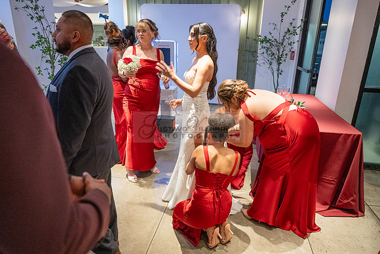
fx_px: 264
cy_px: 127
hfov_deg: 71.5
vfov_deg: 51.3
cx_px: 190
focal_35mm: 25
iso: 2000
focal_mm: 25
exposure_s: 1/125
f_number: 2.8
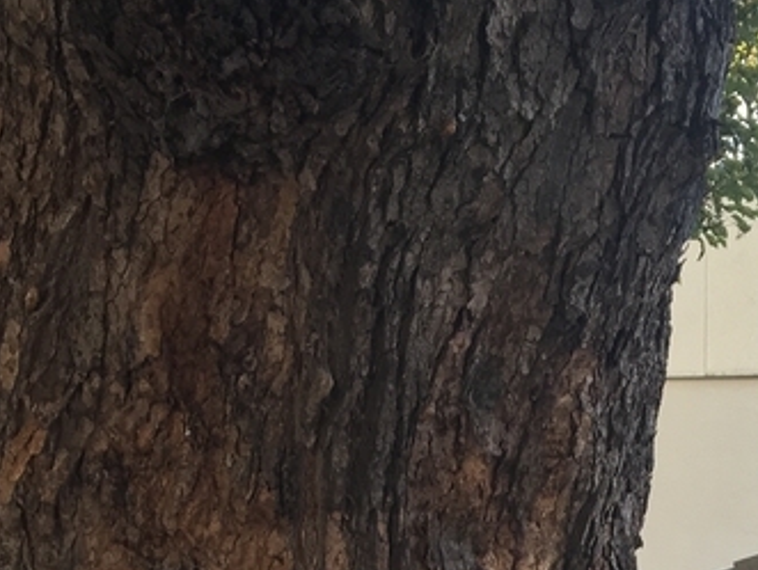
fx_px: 2302
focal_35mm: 105
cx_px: 499
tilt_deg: +0.3
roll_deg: +0.5
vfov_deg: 12.9
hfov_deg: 18.7
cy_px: 993
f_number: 2.2
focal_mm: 4.15
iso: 32
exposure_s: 1/120
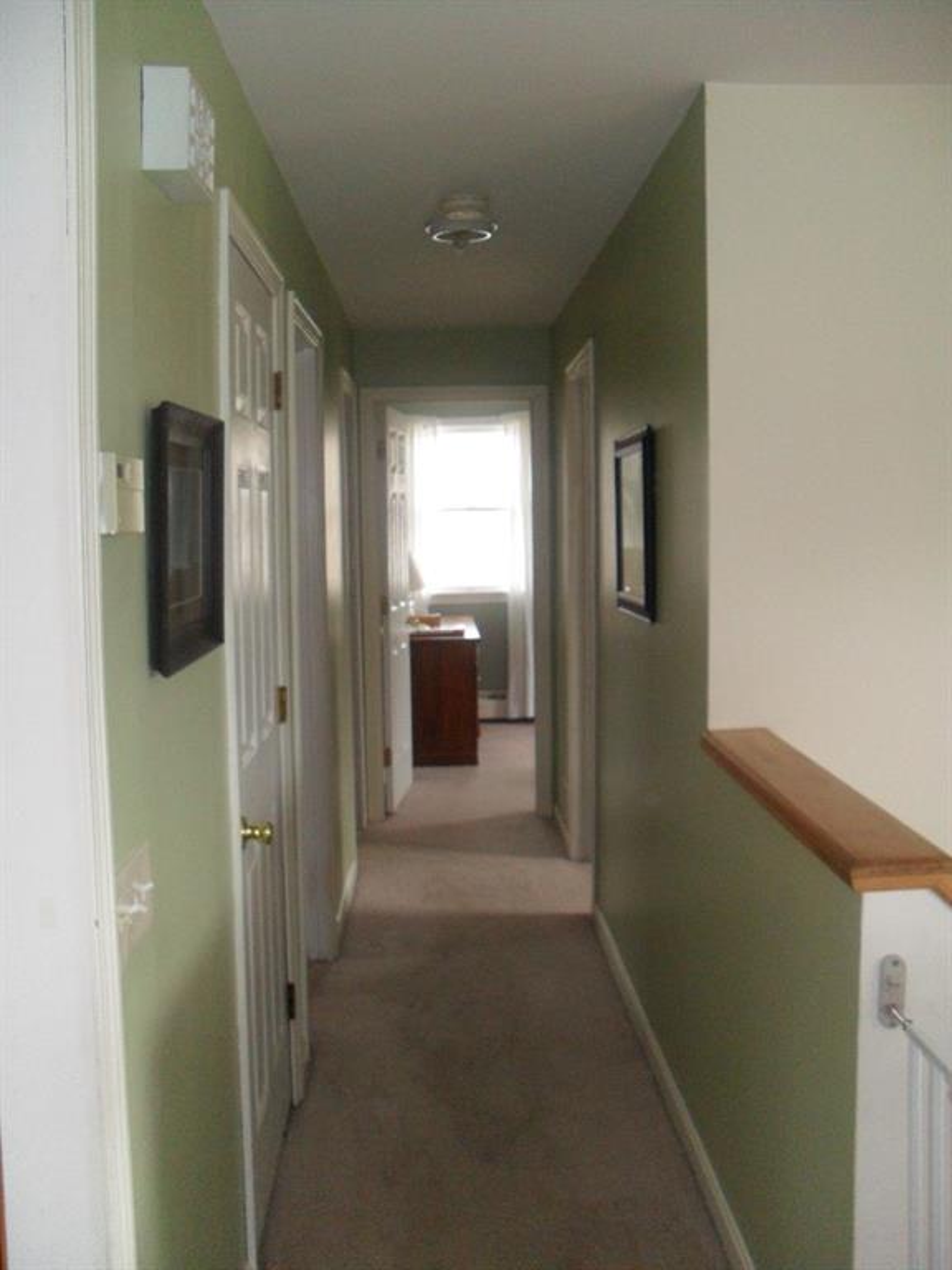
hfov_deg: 40.7
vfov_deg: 52.6
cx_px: 476
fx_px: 1283
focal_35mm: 35
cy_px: 635
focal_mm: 6.3
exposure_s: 1/45
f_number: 3
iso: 200
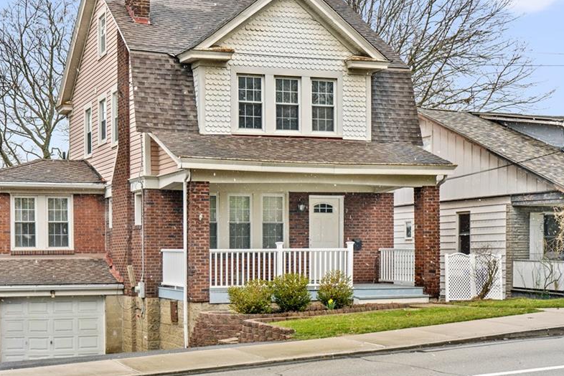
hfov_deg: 35.4
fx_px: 877
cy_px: 147
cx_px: 205
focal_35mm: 56
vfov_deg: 24.1
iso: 125
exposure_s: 1/125
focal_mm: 43
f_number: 7.1
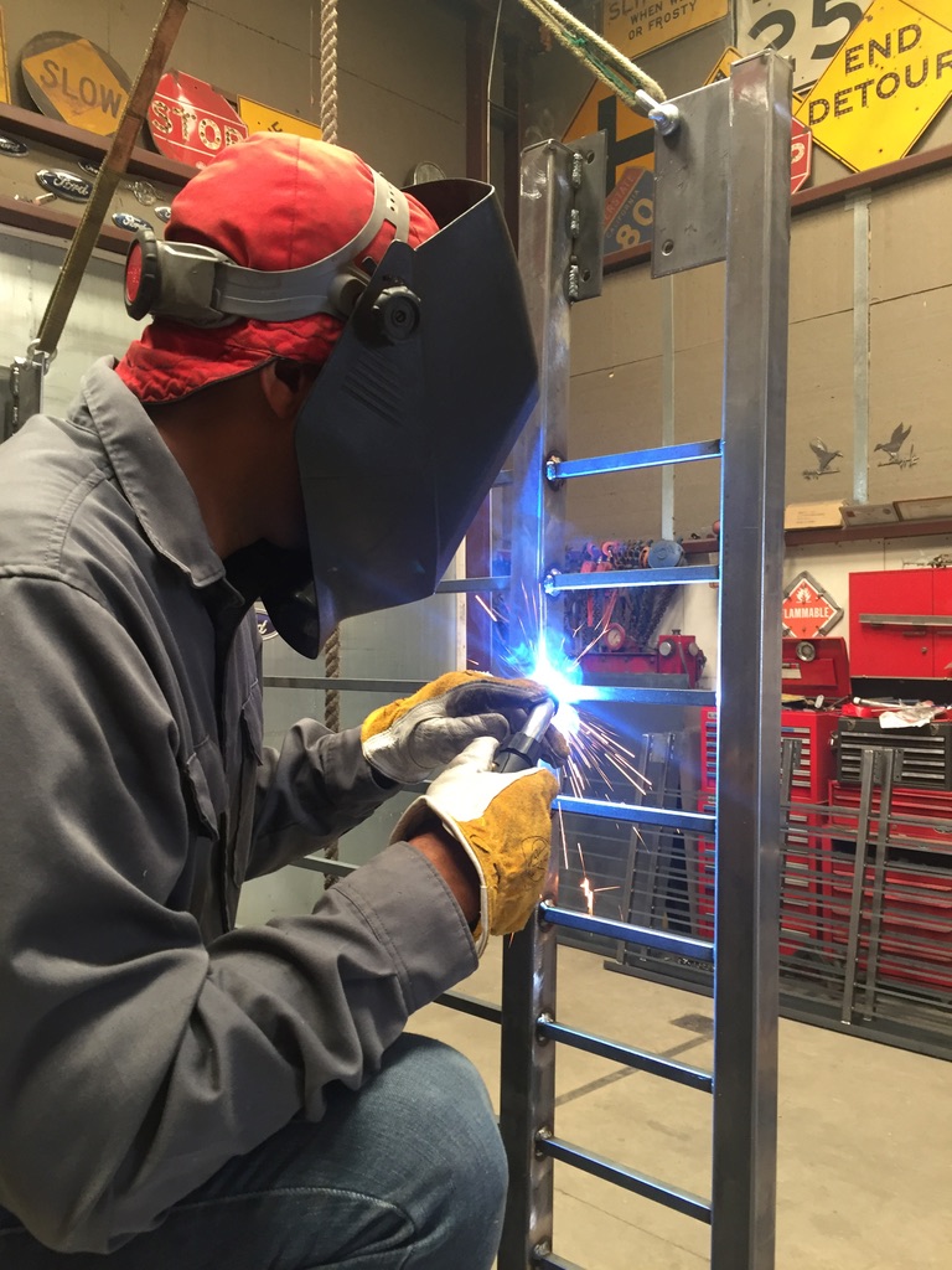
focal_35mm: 29
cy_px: 635
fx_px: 1063
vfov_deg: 61.7
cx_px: 476
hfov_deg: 48.2
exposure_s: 1/30
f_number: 2.2
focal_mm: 4.15
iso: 100
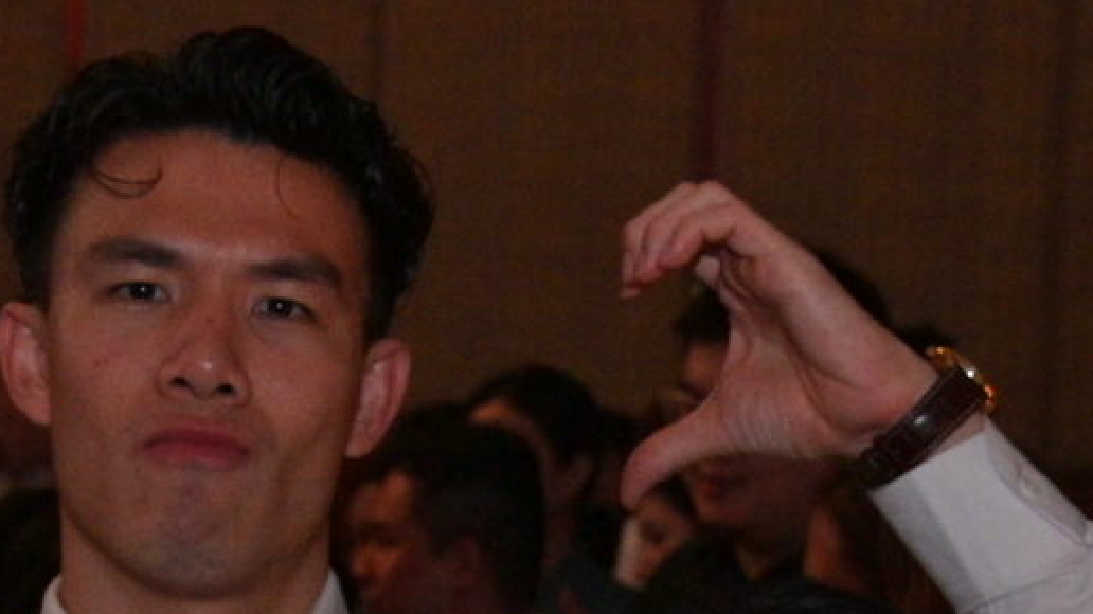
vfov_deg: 7.4
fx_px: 4665
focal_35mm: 161
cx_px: 127
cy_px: 956
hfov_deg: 13.3
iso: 2000
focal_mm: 31
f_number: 5
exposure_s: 1/320
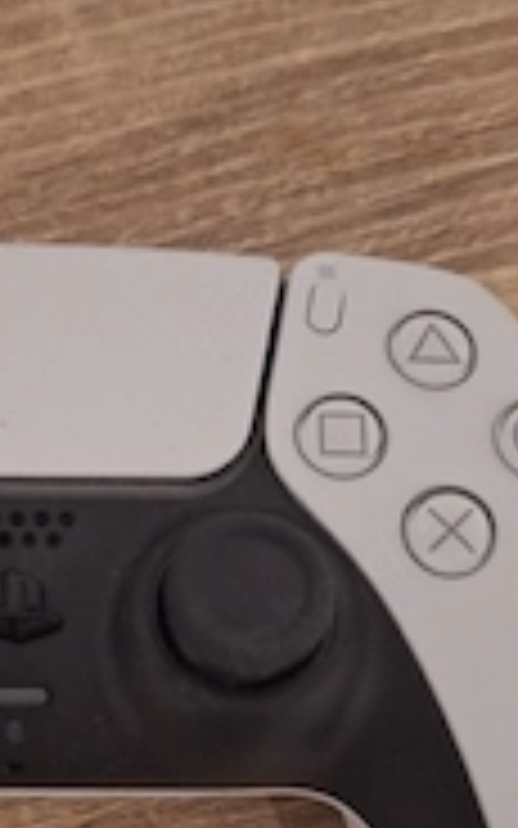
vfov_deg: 36.9
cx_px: 54
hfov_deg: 23.8
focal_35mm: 53
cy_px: 662
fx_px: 1197
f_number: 1.8
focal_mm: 5.54
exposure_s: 1/20
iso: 800
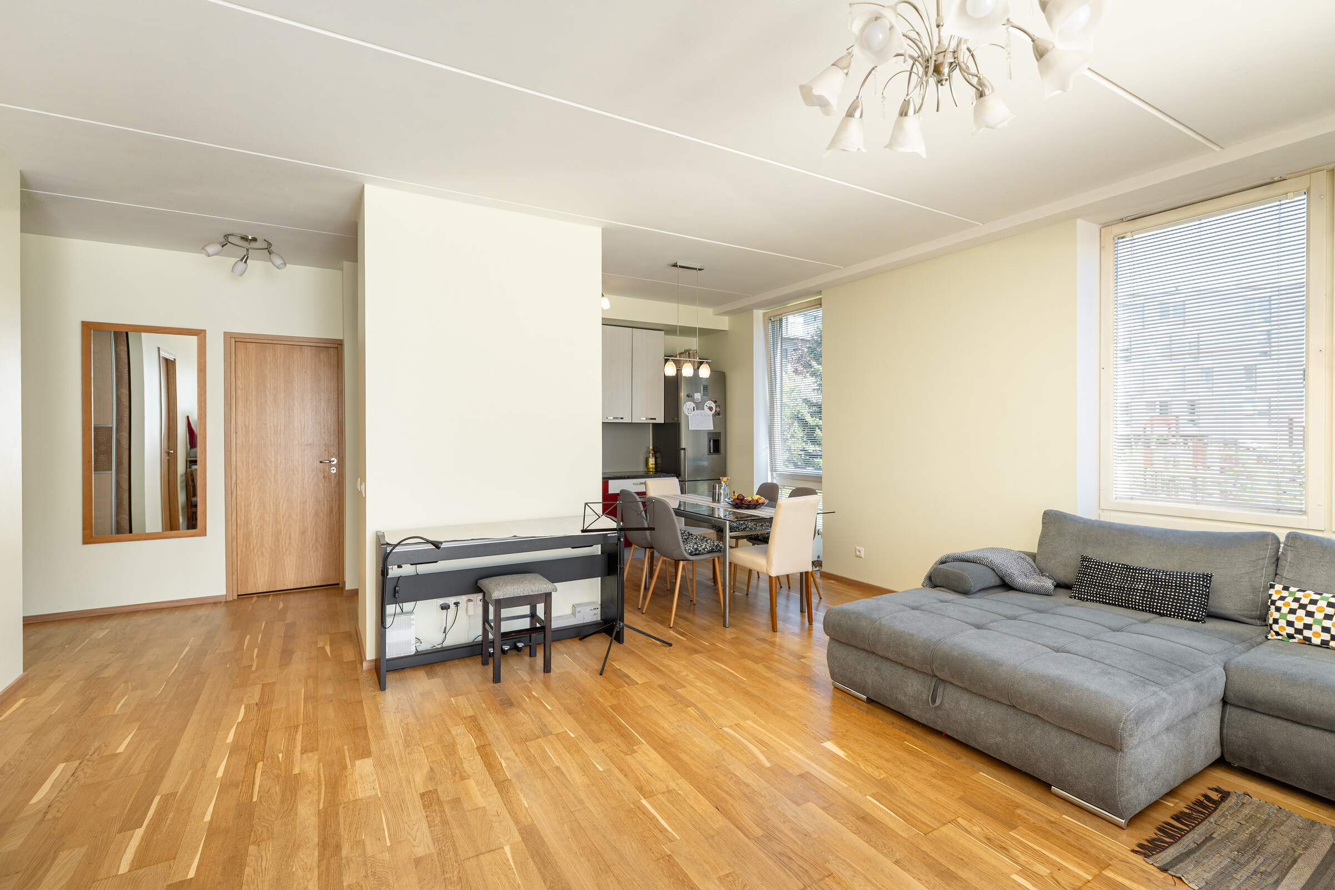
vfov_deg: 73.7
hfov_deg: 96.7
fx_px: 593
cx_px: 668
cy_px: 445
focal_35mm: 16
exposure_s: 1/8000
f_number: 2.8
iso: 400
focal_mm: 16
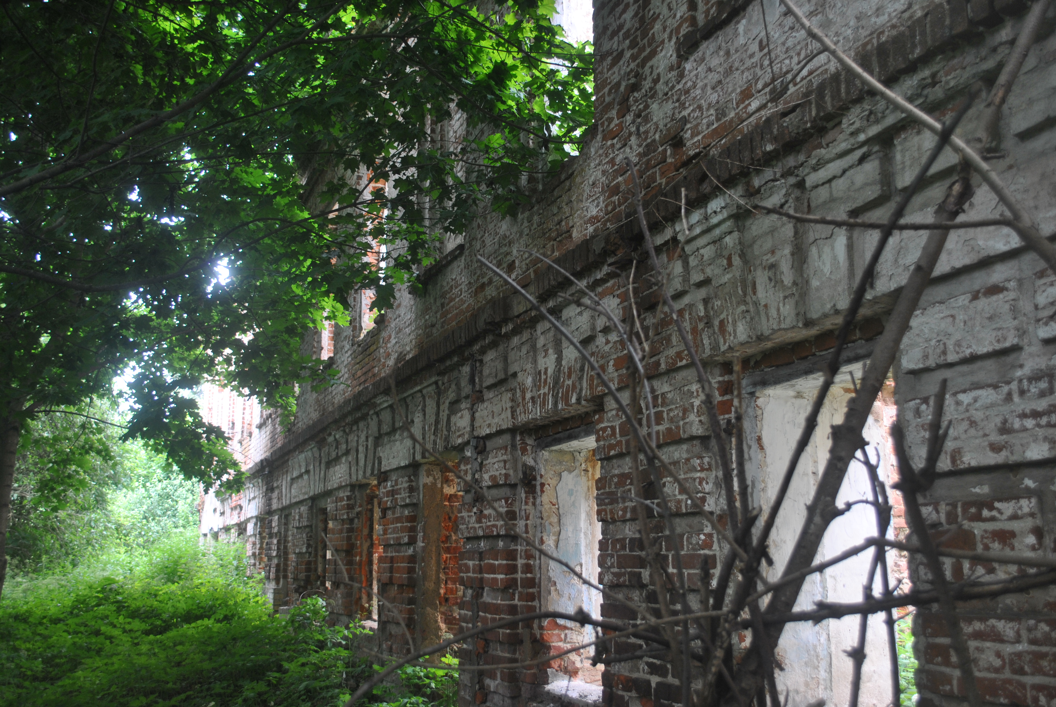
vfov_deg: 37.0
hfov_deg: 53.1
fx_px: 1057
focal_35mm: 36
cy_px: 354
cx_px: 528
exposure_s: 1/40
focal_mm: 24
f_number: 4
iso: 200
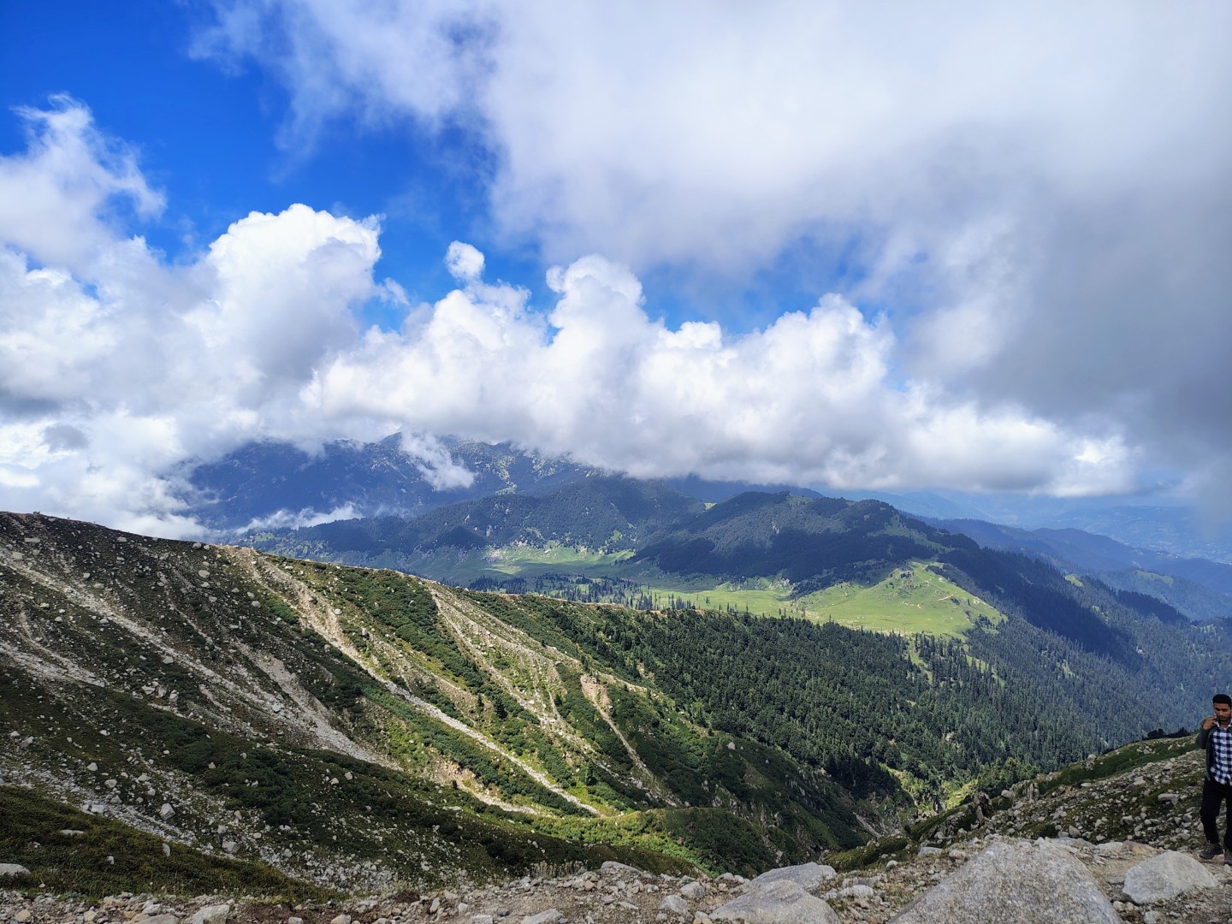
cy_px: 462
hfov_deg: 71.6
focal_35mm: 24
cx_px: 616
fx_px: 854
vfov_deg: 56.8
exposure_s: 1/2145
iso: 100
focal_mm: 5.56
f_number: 1.8
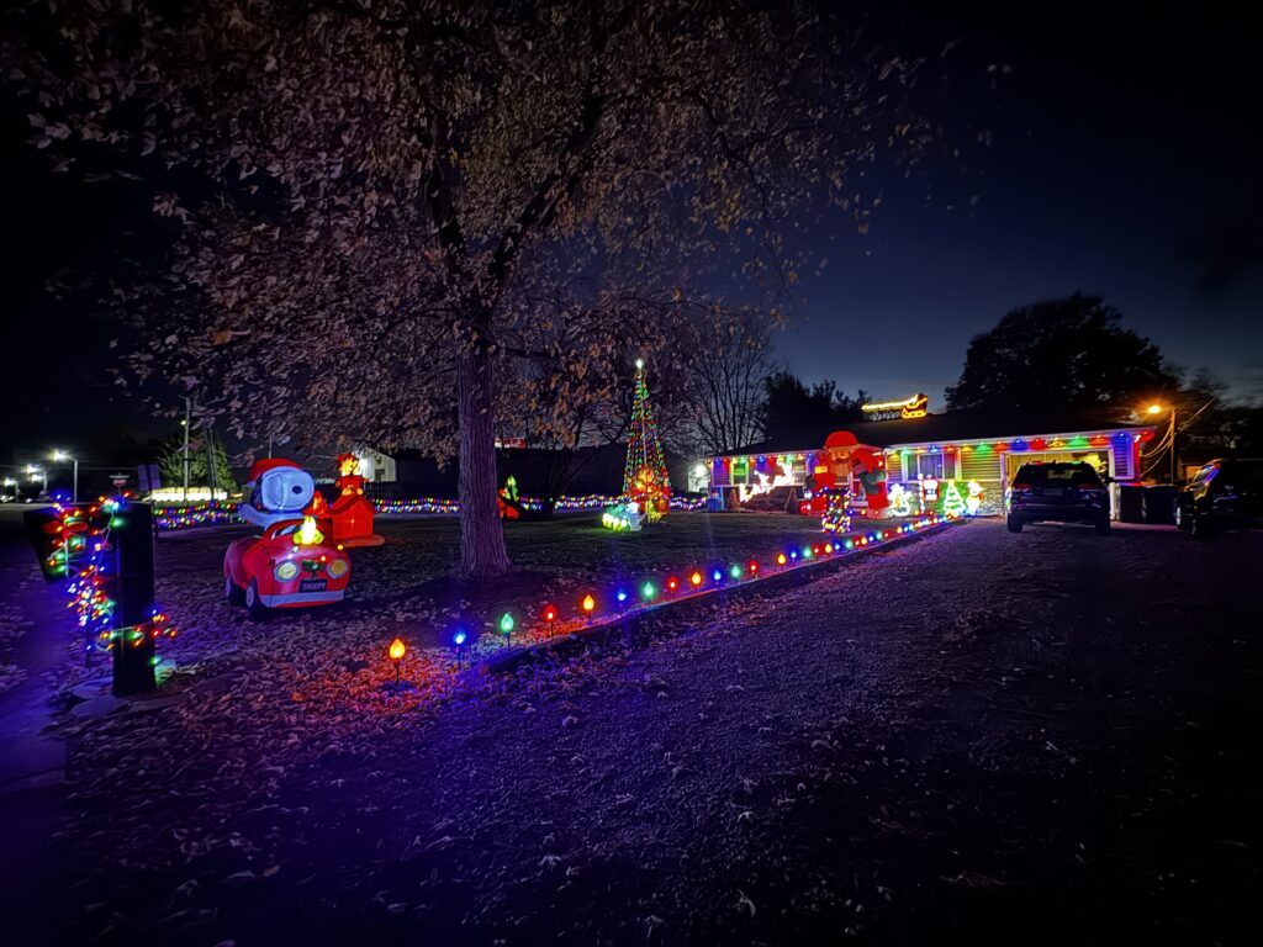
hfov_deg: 102.1
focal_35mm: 14
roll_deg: +0.9
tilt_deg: +0.5
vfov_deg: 85.7
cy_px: 474
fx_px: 511
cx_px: 632
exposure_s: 1/9
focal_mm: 2.22
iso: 1600
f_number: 2.2
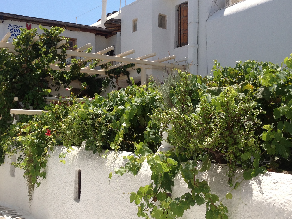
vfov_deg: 28.5
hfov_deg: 37.5
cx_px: 136
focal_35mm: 51
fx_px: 430
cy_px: 96
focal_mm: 4.28
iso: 50
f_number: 2.4
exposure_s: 1/1727
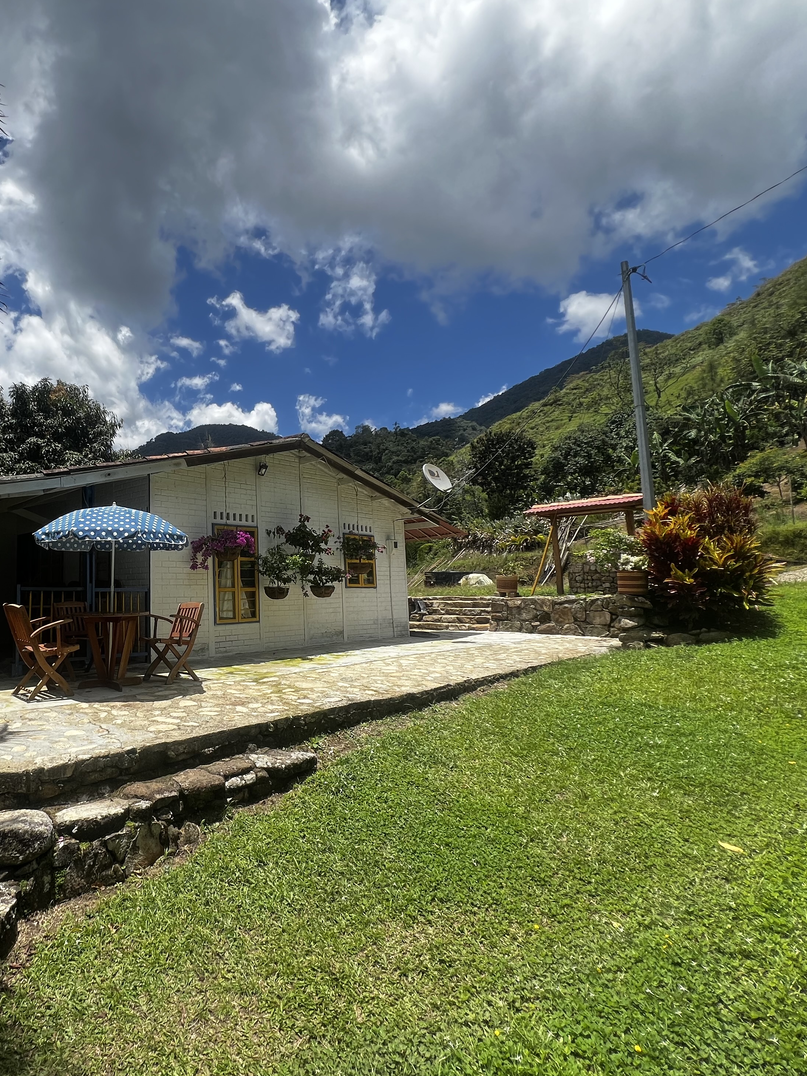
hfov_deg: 66.5
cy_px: 526
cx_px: 188
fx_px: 560
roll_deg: +1.3
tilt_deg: +6.8
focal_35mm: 18
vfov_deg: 87.7
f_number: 1.8
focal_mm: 1.57
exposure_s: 1/1783
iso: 32
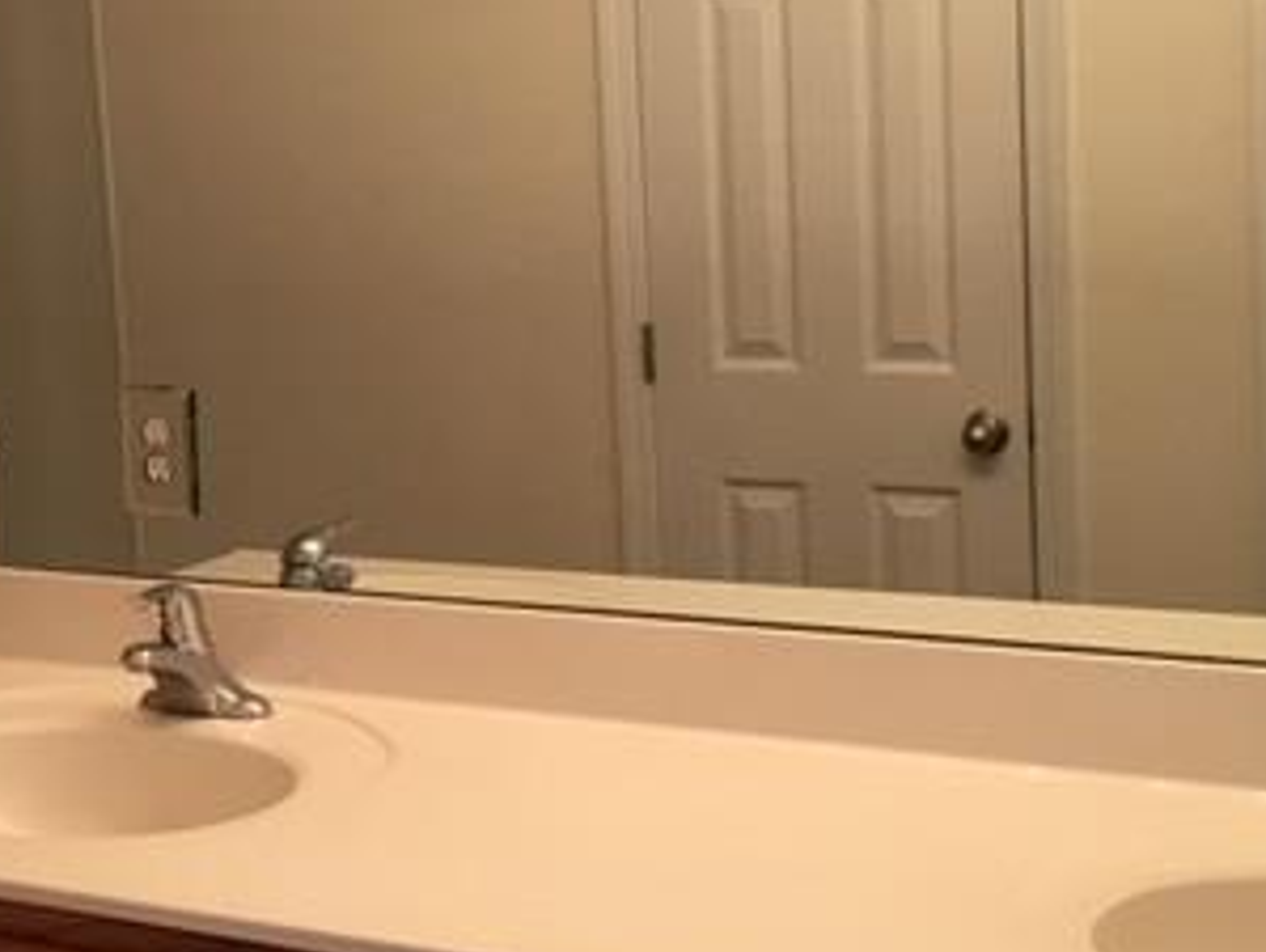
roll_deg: +2.7
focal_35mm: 62
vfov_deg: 23.6
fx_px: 2270
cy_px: 317
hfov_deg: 30.7
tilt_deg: -4.3
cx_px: 351
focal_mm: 4.15
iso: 32
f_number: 2.2
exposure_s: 1/30
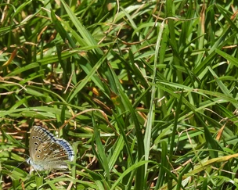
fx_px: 13752
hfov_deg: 1.0
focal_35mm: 1953
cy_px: 138
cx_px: 50
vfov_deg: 0.8
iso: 100
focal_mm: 170
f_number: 6.3
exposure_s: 1/320
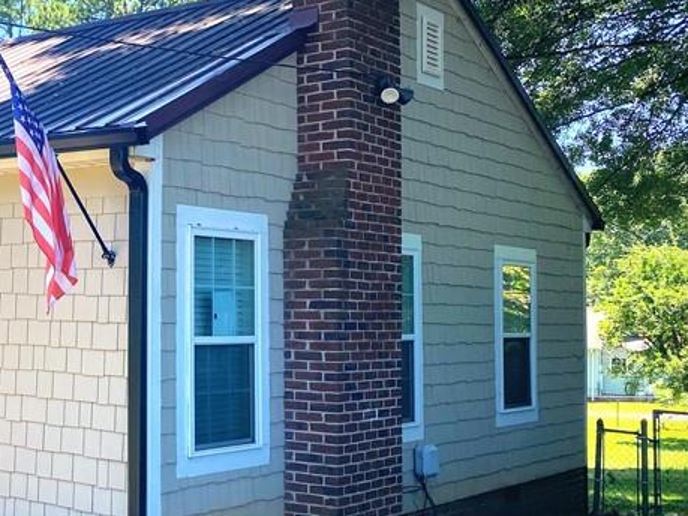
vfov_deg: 25.2
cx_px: -76
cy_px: 254
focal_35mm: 58
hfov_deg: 29.8
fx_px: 1152
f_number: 1.8
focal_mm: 4.25
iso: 32
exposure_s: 1/1218
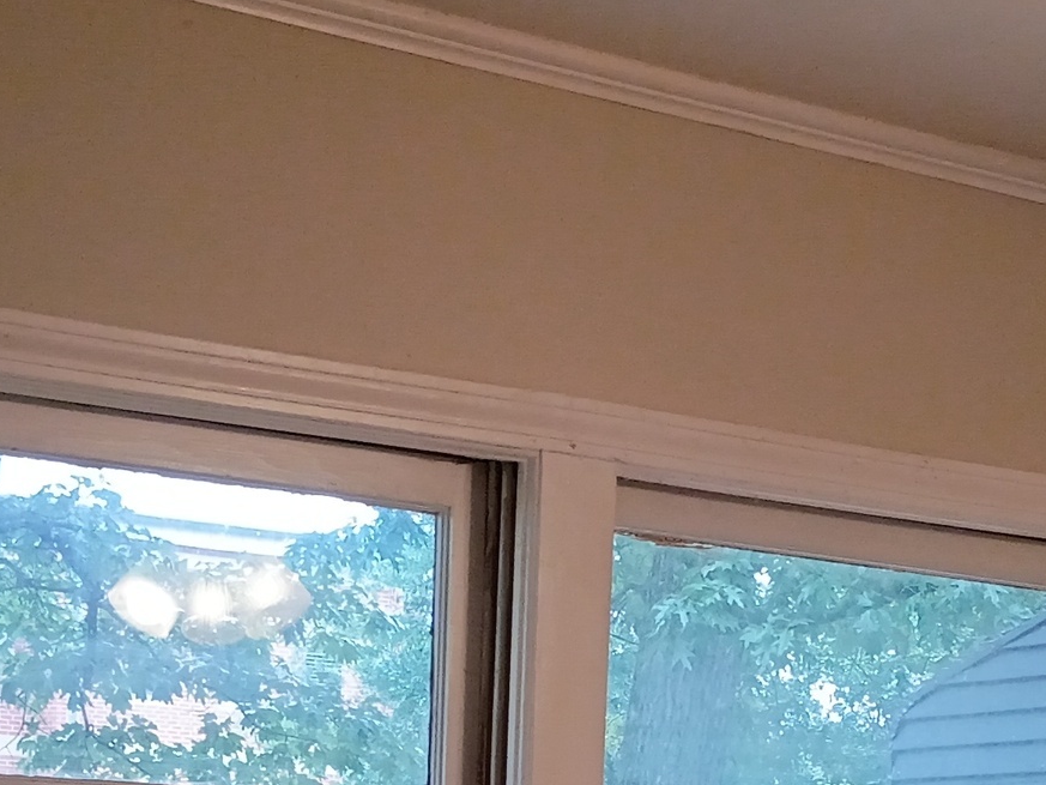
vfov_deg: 13.7
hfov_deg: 19.1
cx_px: 769
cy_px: 1169
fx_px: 3083
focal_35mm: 102
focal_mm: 4.27
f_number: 1.8
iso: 359
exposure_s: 1/60
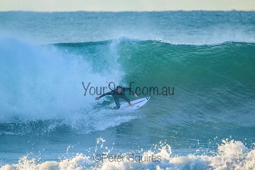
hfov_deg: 2.6
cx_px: 128
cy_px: 85
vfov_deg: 1.7
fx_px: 5668
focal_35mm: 800
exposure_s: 1/1600
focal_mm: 800
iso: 5600
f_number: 11
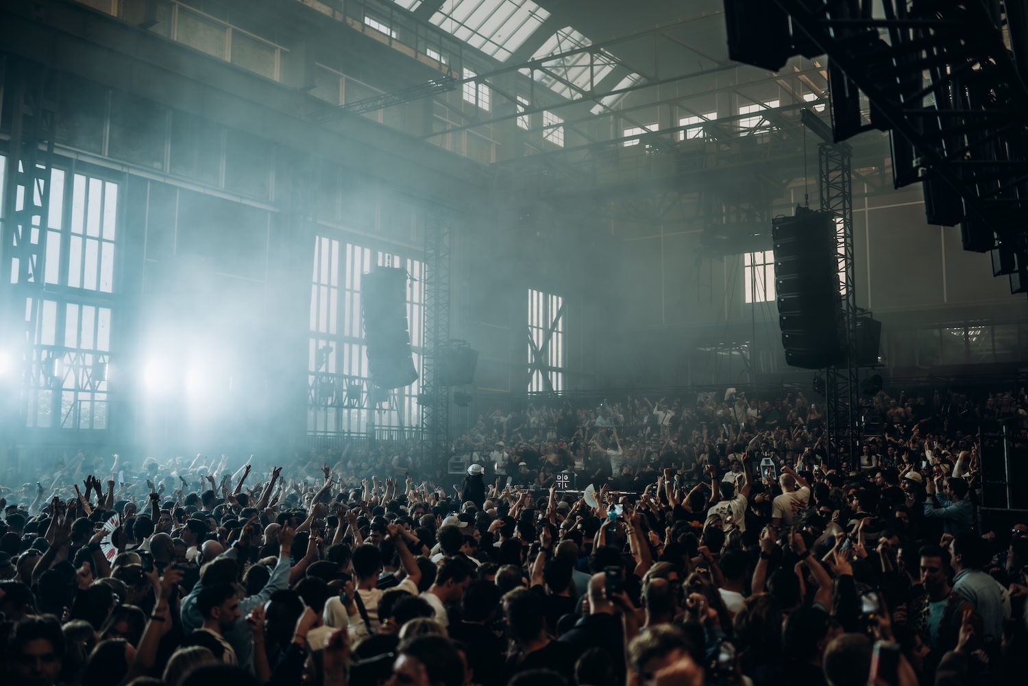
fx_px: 999
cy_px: 343
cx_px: 514
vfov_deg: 37.9
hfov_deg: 54.4
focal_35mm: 35
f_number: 1.4
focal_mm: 35
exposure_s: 1/400
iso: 64
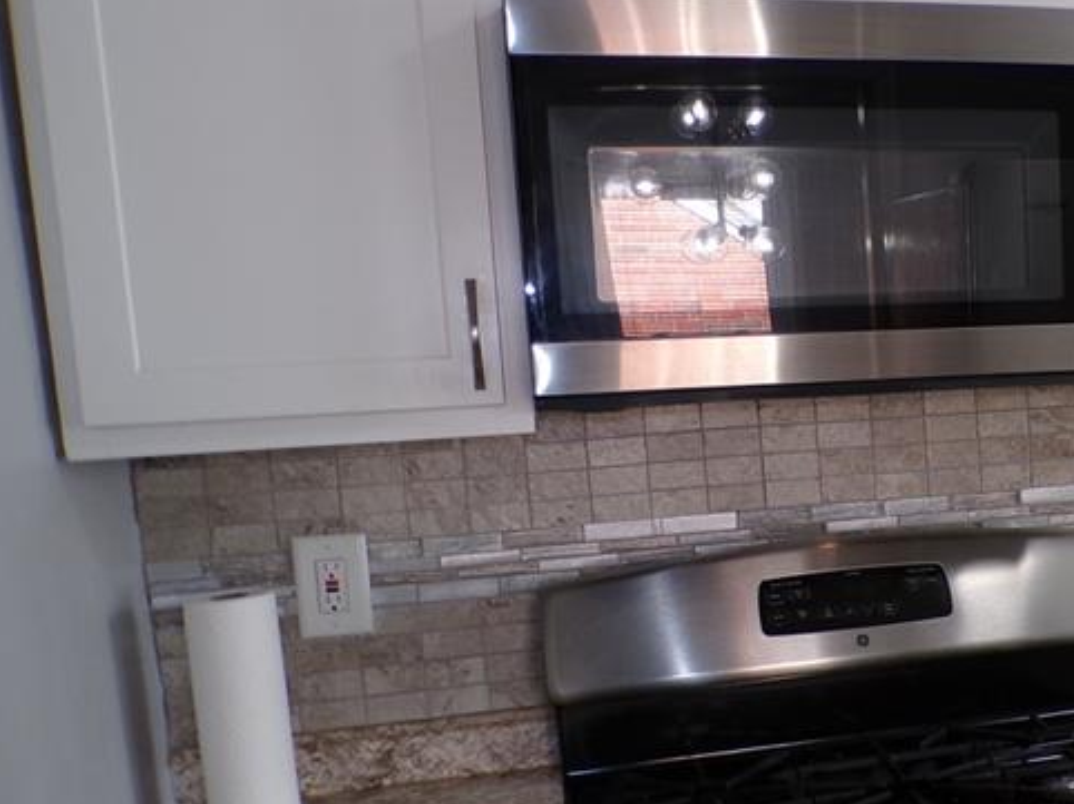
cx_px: 1083
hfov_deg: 34.1
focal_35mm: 51
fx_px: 1582
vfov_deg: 28.4
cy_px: 528
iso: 100
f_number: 3
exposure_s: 1/34
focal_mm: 4.3
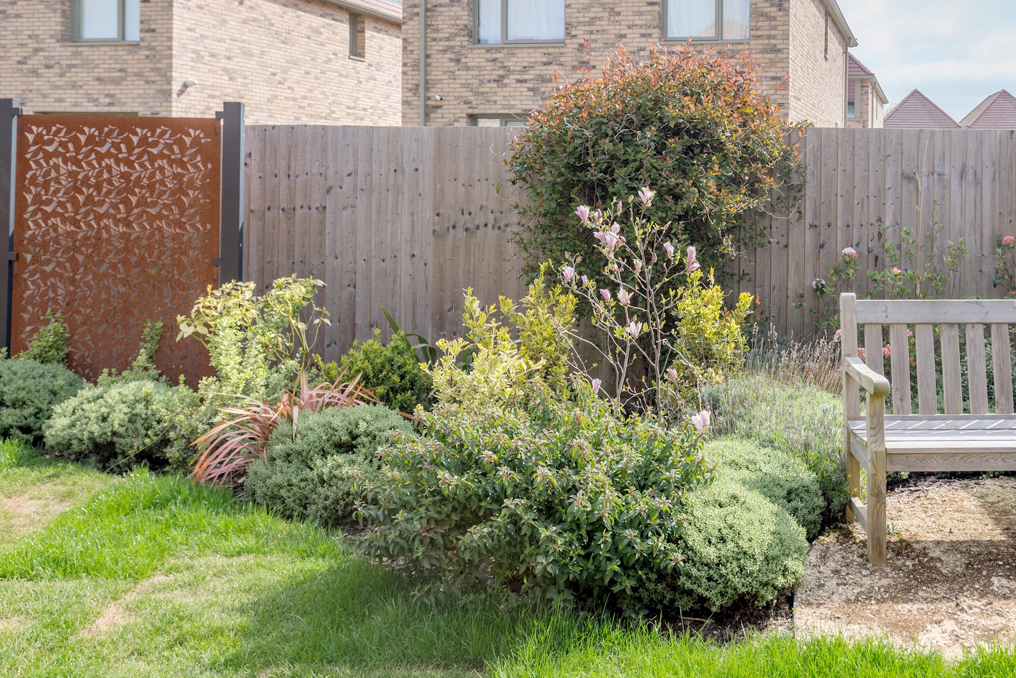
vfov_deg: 36.7
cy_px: 247
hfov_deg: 51.4
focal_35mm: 36
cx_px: 730
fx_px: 1016
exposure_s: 1/400
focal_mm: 24
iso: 200
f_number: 7.1
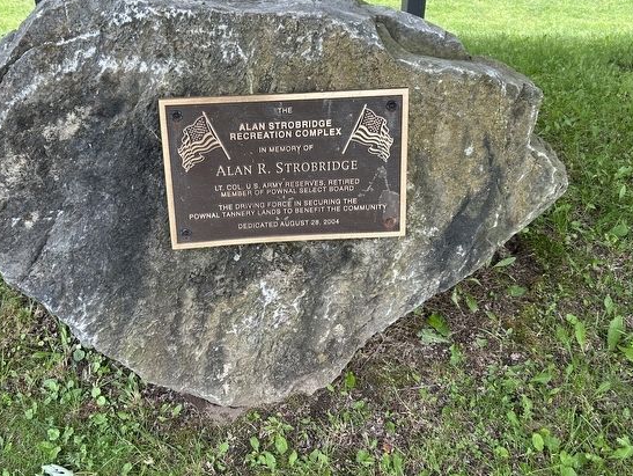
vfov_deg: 37.7
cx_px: 285
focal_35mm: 38
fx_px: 695
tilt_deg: -36.6
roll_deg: +0.9
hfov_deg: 48.9
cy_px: 218
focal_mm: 5.7
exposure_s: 1/146
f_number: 1.5
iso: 32
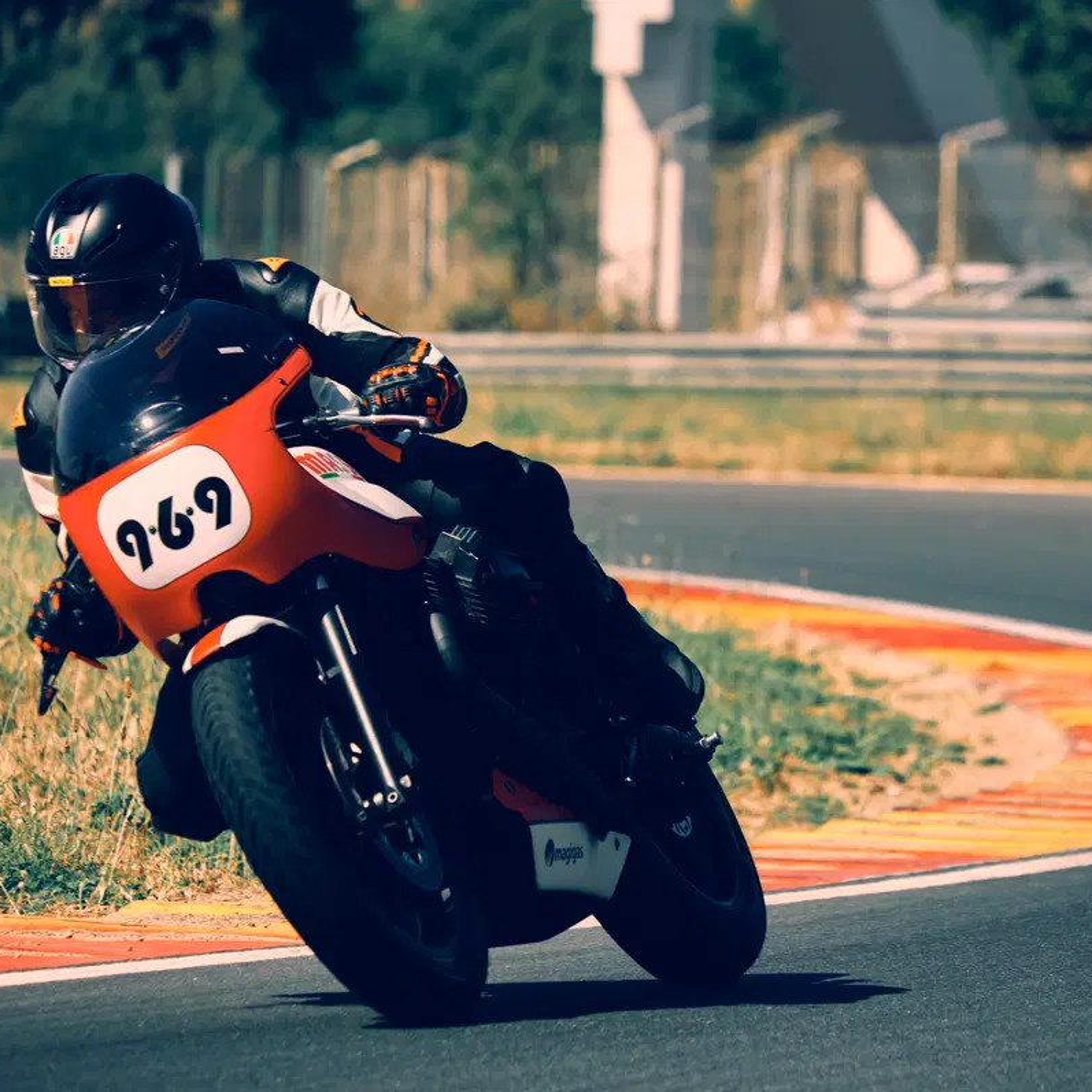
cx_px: 630
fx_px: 13705
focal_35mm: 384
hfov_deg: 4.6
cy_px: 545
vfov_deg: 4.6
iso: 200
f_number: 5.6
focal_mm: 200
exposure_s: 1/1250
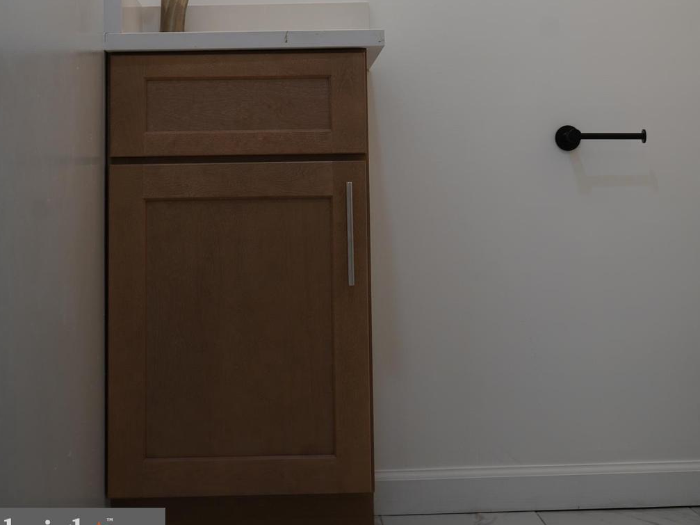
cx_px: 348
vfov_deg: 21.6
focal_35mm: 66
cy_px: 31
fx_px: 1334
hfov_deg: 29.4
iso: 500
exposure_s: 1/160
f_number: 4.5
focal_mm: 45
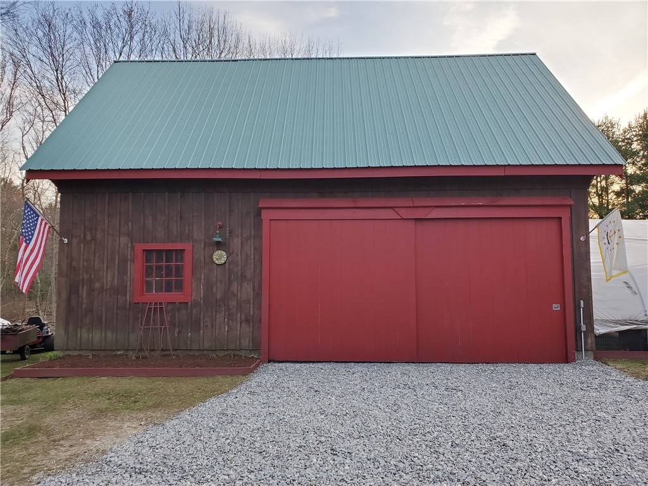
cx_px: 324
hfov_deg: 67.3
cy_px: 243
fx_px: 487
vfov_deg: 53.1
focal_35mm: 26
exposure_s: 1/86
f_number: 2.4
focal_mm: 4.3
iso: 80
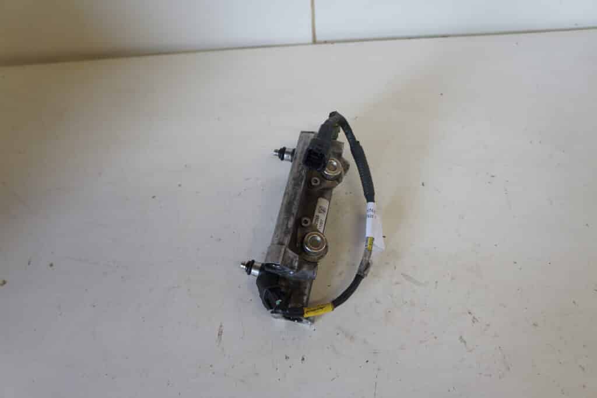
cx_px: 298
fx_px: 498
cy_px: 199
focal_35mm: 30
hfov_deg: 61.9
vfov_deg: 43.6
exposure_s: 1/60
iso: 320
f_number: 3.5
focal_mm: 20
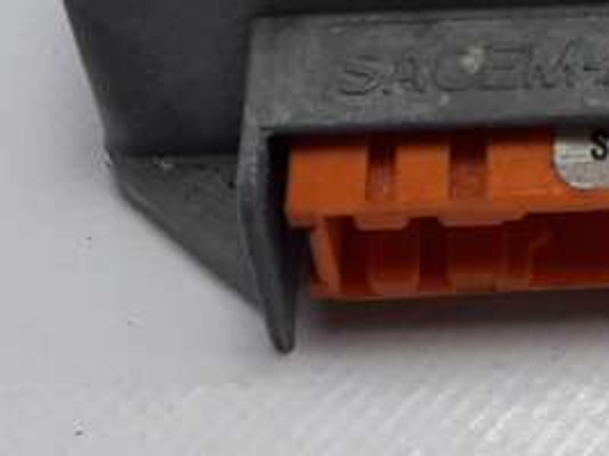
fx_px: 2286
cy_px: -365
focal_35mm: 130
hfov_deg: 14.9
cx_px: 627
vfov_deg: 10.7
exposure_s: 1/100
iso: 64
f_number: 1.9
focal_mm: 3.7
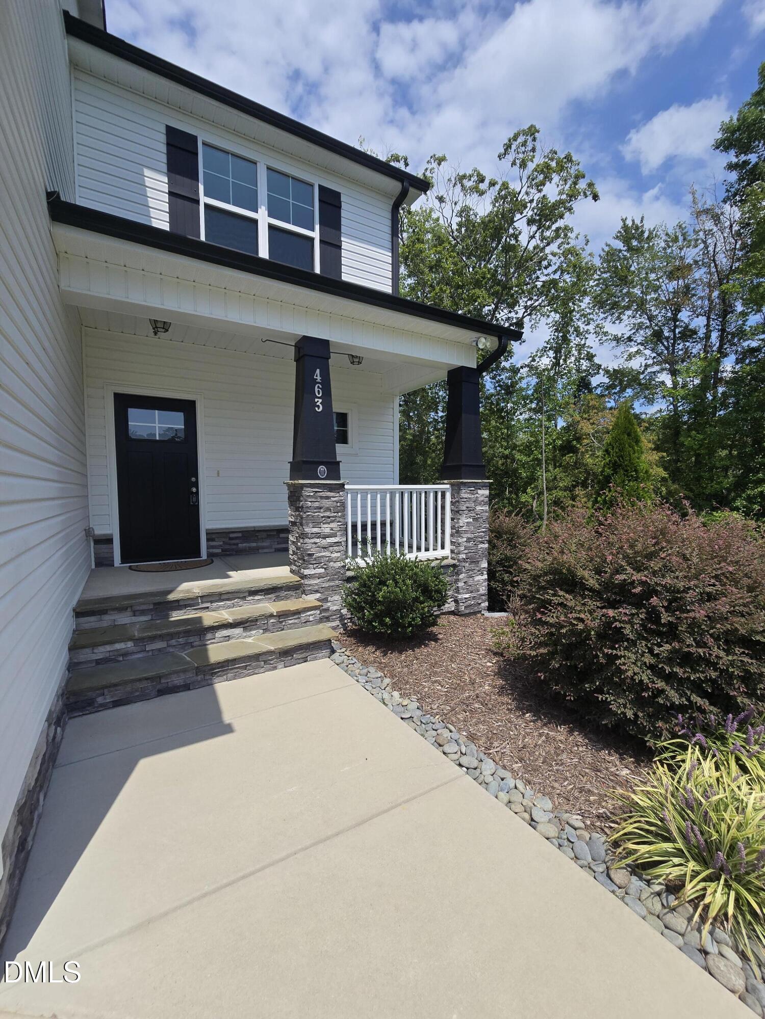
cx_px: 382
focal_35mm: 13
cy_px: 510
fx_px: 383
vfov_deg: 106.2
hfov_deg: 89.9
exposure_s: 1/3151
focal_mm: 2.2
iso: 50
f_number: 2.2
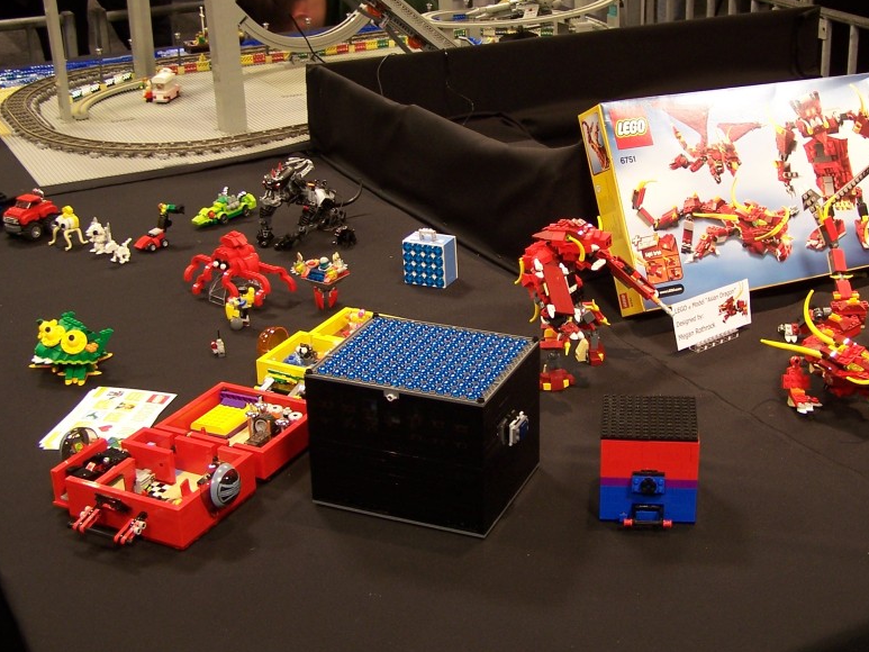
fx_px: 1331
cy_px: 296
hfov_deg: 36.0
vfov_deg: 27.5
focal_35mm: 53
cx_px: 517
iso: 80
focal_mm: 6.7
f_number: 2.8
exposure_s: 1/2
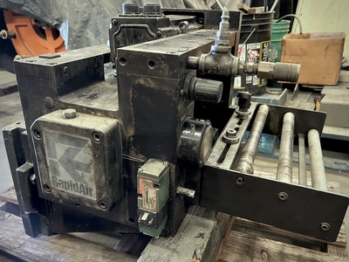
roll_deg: +1.2
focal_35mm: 26
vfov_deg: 53.1
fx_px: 262
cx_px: 174
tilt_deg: -22.0
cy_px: 131
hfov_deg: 67.3
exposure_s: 1/41
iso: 500
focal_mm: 5.7
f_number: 1.5
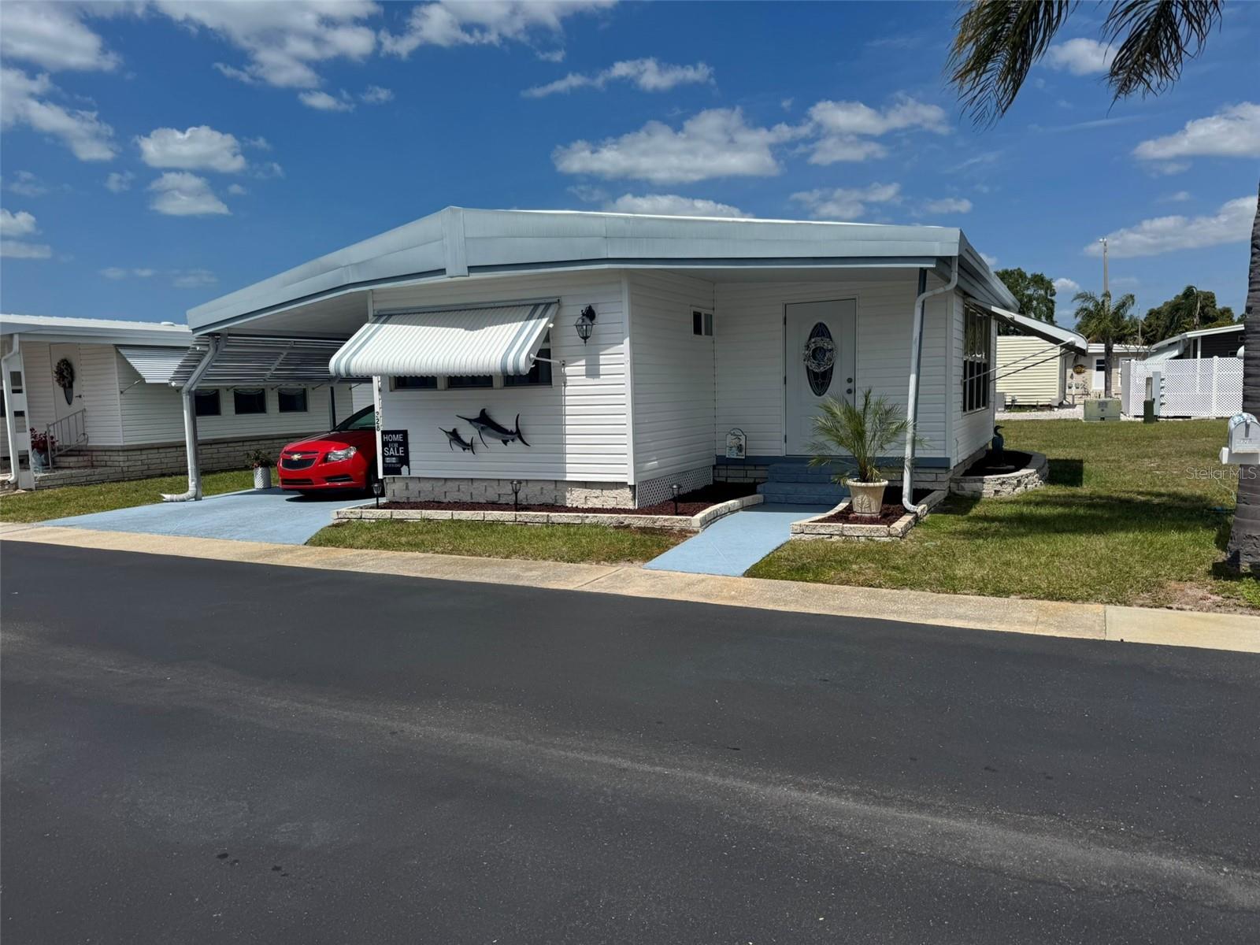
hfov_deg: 71.6
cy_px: 472
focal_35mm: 24
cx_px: 630
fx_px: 874
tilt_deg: -6.5
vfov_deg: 56.8
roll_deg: +3.6
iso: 80
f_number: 1.78
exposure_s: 1/9009
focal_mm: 6.76
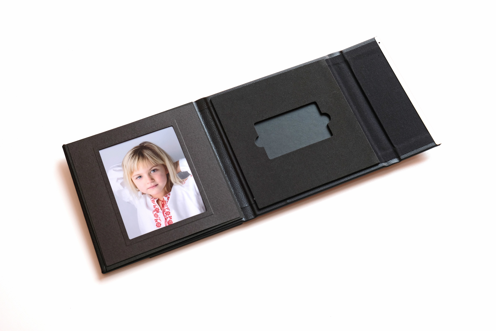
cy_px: 166
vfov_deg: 33.4
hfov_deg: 48.5
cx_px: 248
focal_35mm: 40
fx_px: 551
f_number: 5.6
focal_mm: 26.5
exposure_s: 1/125
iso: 400
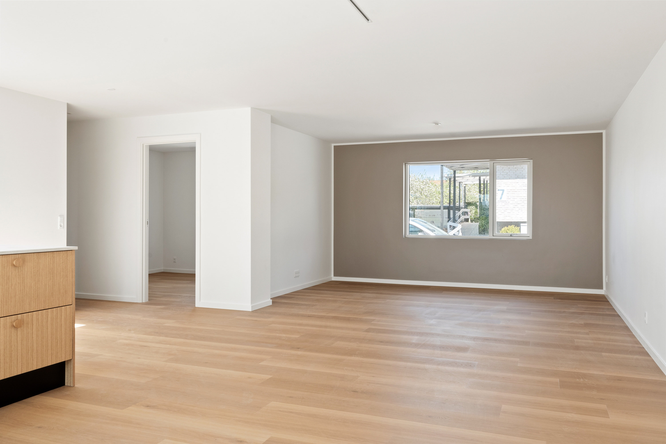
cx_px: 333
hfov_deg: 63.7
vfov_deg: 45.0
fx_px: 536
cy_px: 222
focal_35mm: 29
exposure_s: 1/80
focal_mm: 29
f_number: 11
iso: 1000
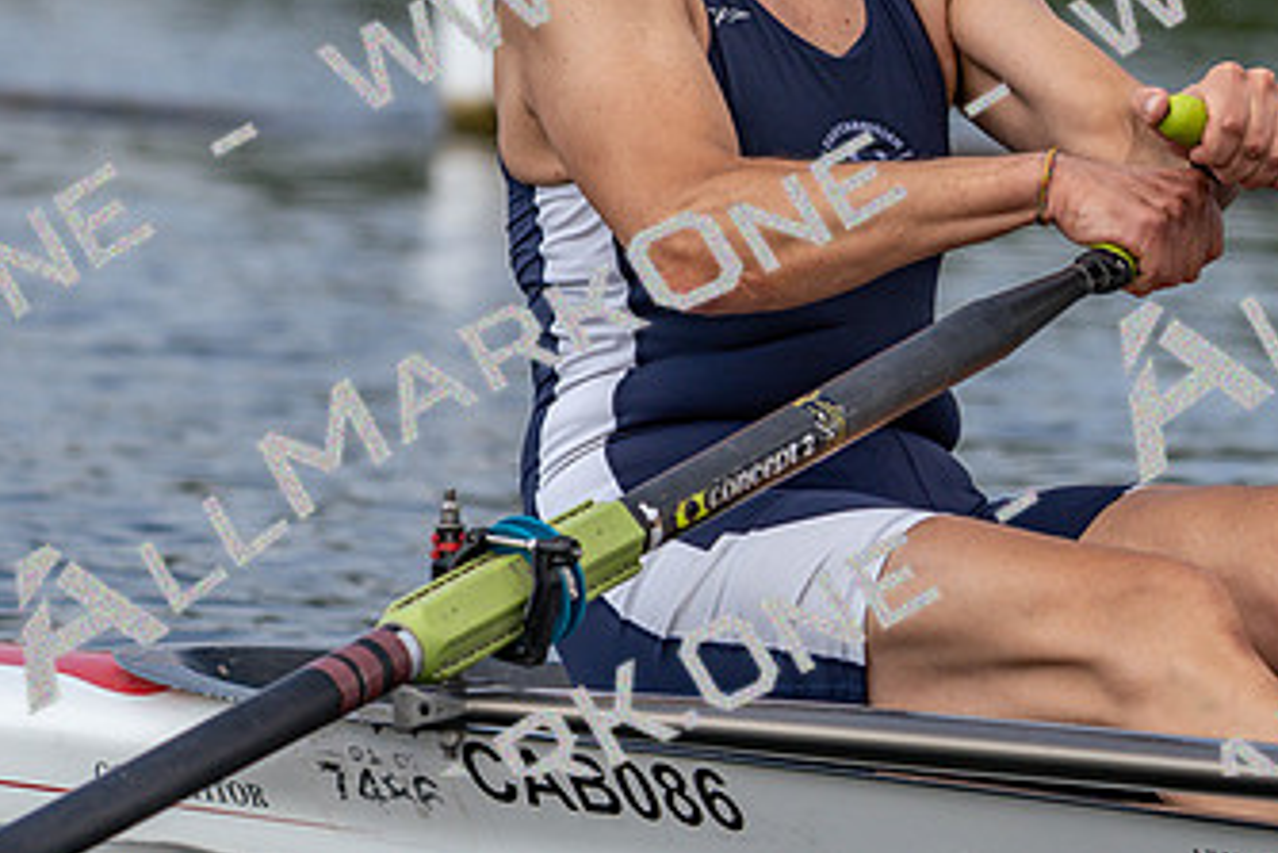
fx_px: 12323
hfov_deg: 5.9
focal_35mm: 347
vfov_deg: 4.0
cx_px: 792
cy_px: 120
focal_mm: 200
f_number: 5.6
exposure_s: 1/1600
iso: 320
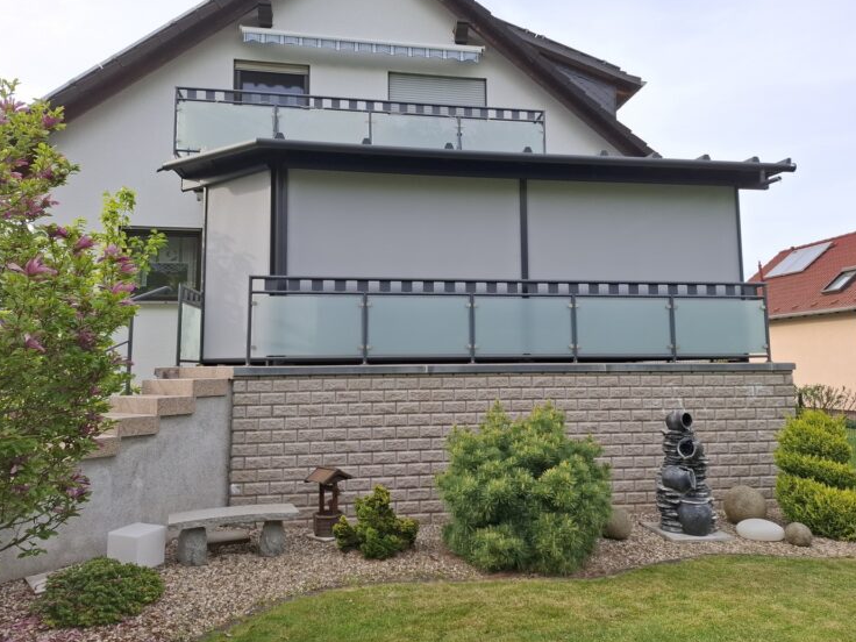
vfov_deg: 56.8
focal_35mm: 24
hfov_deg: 71.6
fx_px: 593
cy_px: 308
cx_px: 438
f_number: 1.8
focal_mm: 5.54
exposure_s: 1/835
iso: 50
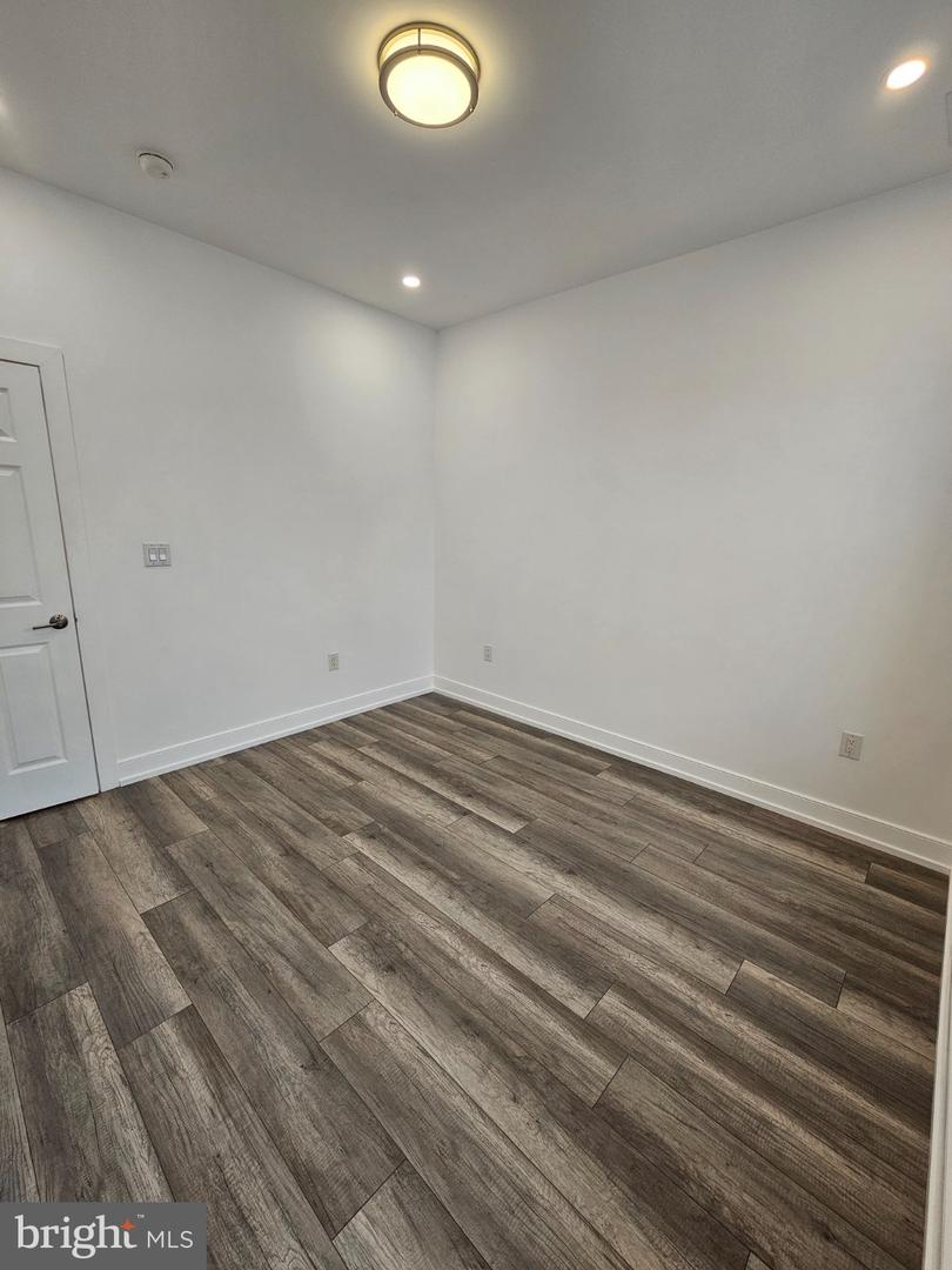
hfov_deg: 89.9
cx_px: 476
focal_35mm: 13
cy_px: 635
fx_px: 477
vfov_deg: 106.2
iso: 64
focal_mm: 2.2
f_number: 2.2
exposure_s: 1/60
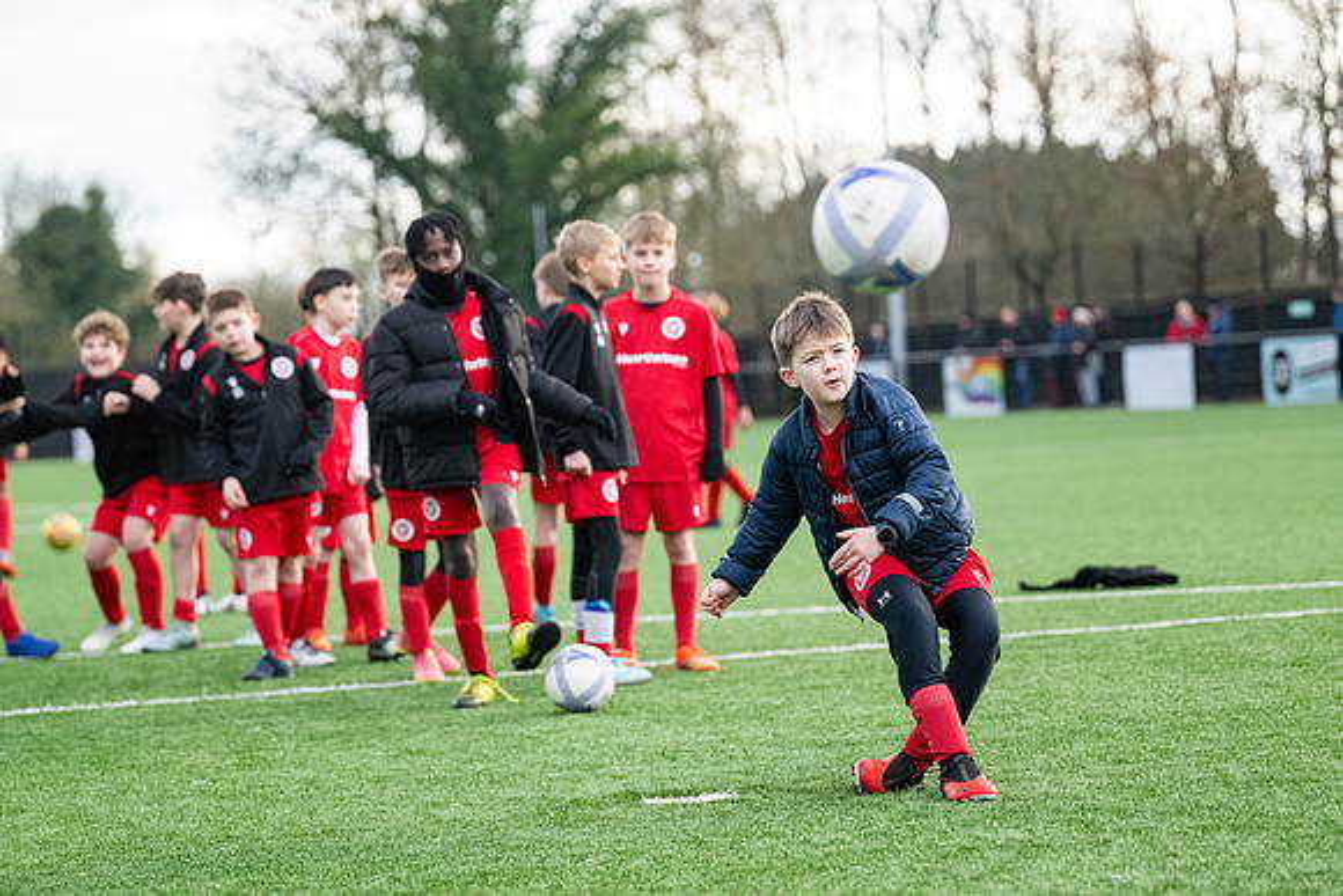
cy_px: 448
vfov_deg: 9.8
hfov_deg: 14.7
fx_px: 5224
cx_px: 672
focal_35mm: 140
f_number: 4
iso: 2000
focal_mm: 140
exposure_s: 1/2000
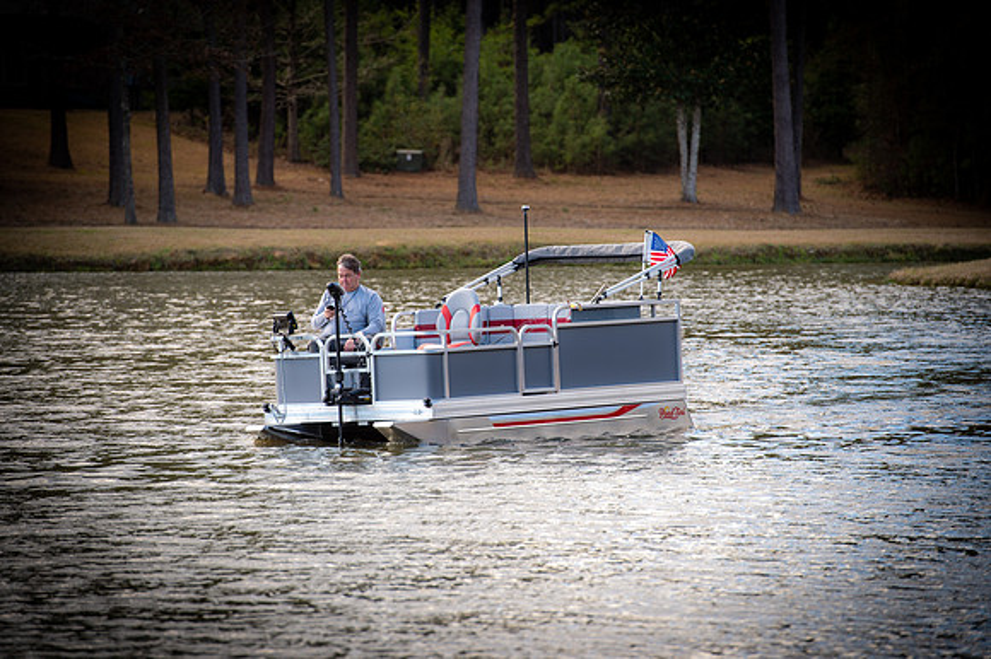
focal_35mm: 200
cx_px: 496
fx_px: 5502
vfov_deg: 6.9
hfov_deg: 10.3
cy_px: 330
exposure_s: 1/200
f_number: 4.5
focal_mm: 200
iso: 100
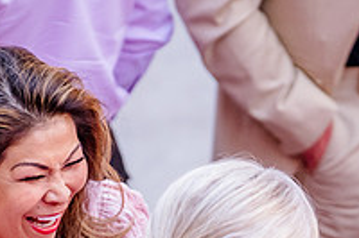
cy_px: 288
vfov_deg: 2.1
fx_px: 6506
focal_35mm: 653
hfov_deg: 3.2
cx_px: 247
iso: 1600
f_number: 2.8
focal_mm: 200
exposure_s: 1/250
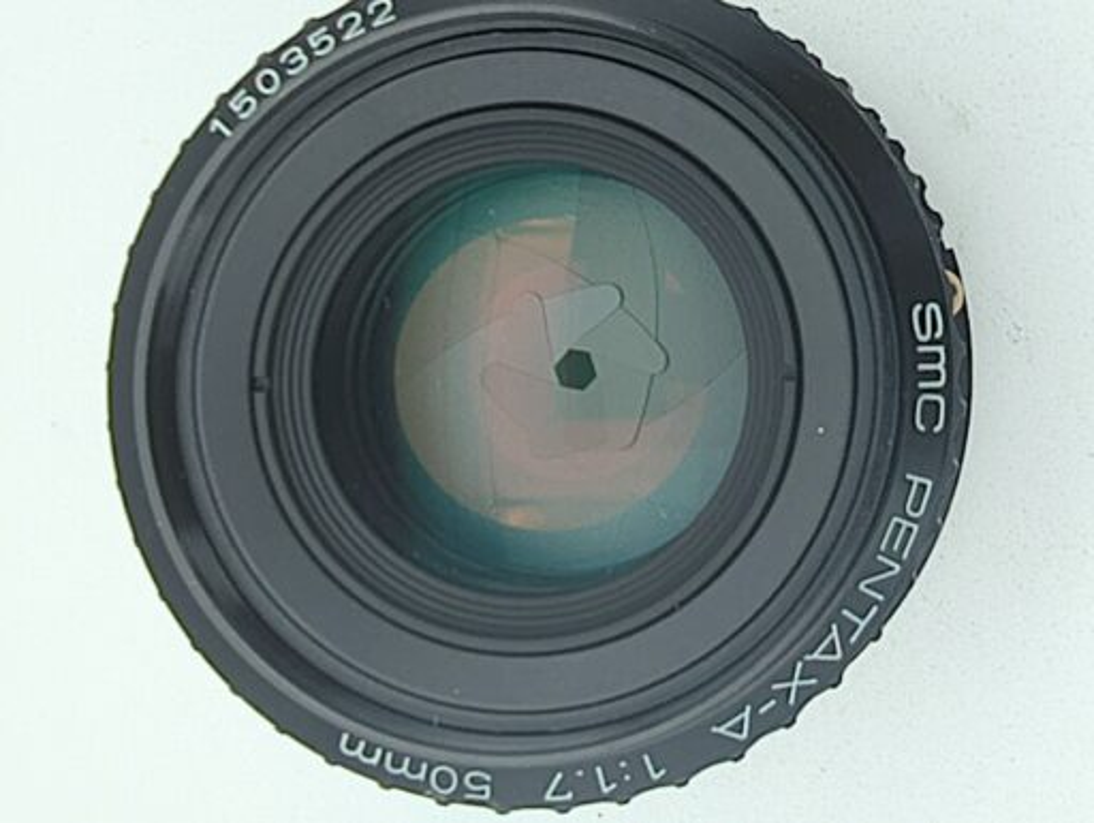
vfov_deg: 56.9
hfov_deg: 71.5
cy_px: 412
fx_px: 759
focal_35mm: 24
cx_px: 547
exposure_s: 1/103
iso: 100
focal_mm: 1.83
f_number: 2
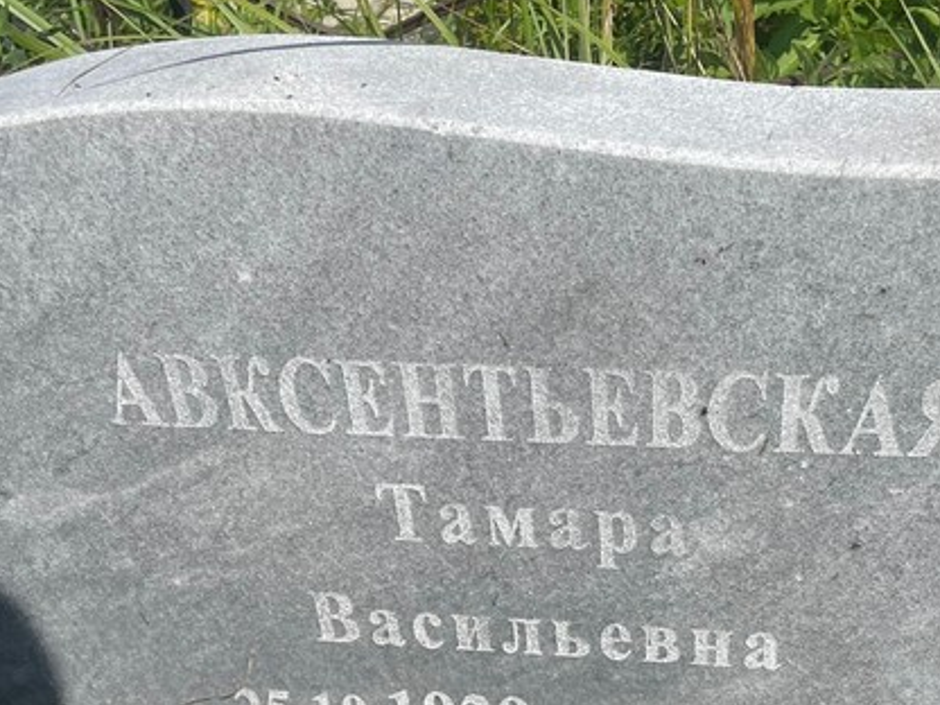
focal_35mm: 50
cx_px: 574
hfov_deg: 38.0
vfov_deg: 28.3
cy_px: 592
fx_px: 1358
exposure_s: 1/4831
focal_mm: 4.2
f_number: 1.6
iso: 32
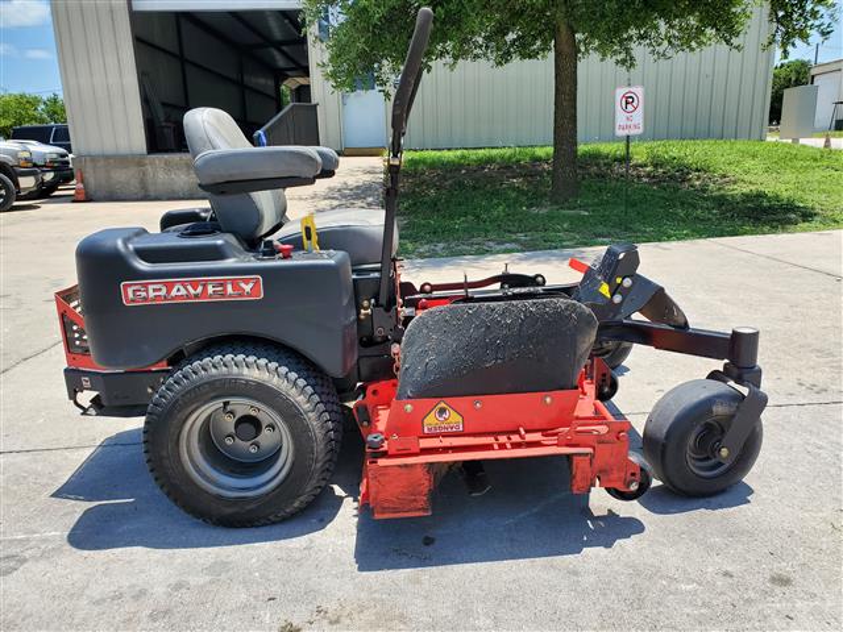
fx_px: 633
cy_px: 316
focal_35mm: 26
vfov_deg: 53.1
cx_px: 422
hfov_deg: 67.3
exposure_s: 1/952
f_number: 2.4
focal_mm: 4.3
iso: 50
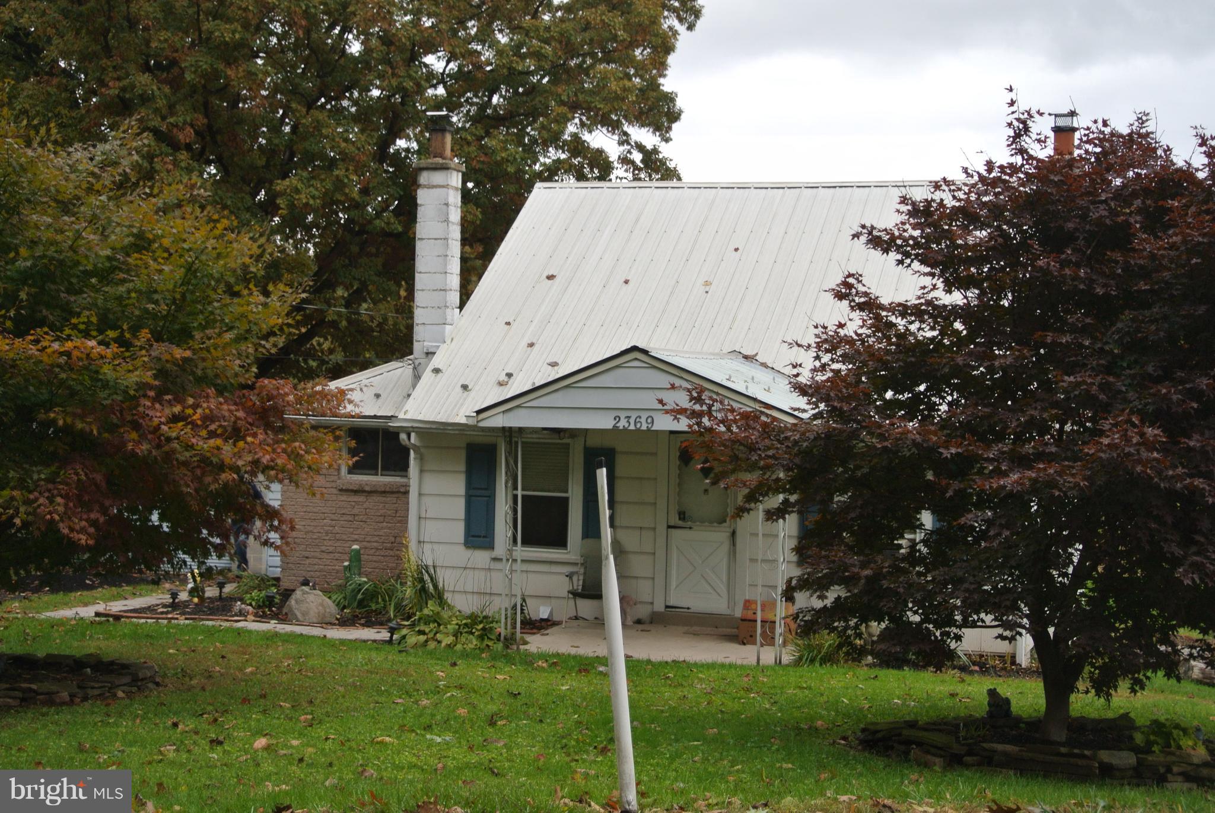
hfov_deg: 35.6
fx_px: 1892
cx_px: 608
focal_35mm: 56
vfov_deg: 24.2
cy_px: 406
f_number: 5
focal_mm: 21.1
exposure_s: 1/60
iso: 200
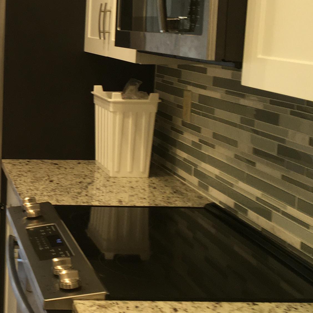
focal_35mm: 68
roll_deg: +0.5
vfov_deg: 25.3
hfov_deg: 23.4
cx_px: -54
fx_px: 696
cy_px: 110
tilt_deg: -8.6
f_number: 2.2
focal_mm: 4.15
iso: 50
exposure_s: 1/30
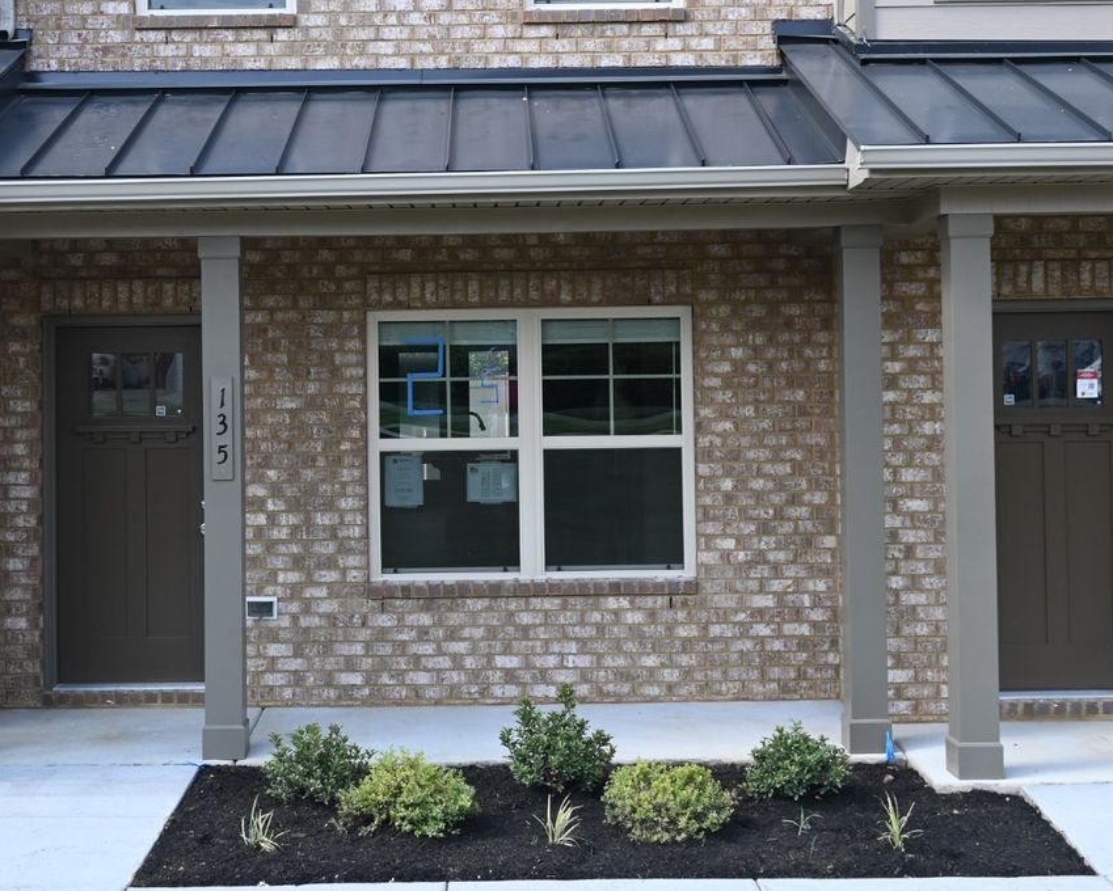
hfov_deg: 33.5
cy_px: 303
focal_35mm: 56
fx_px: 1846
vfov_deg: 27.0
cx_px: 489
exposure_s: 1/250
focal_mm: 22
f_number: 5.6
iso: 200
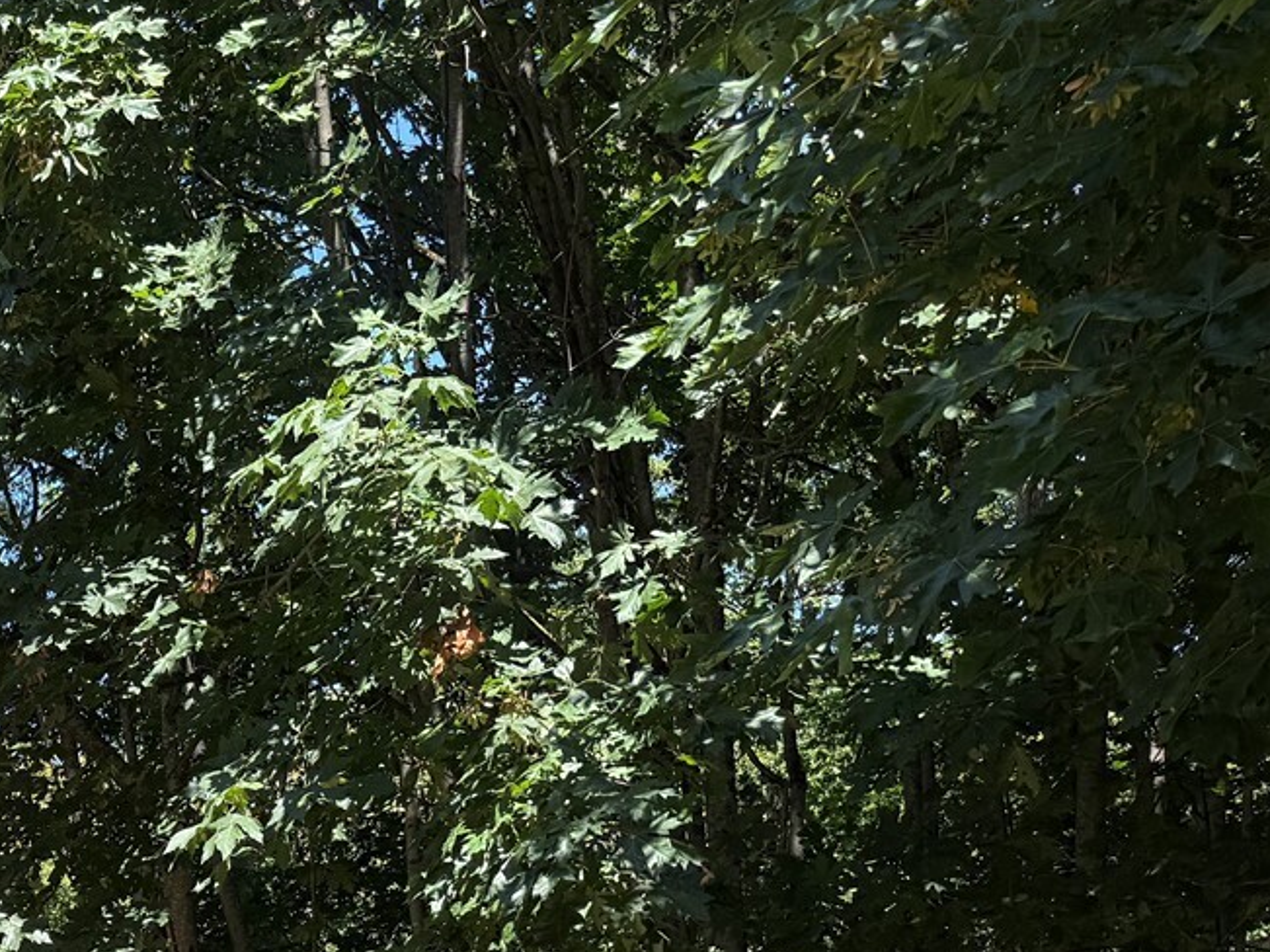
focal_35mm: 59
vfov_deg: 22.8
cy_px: 1143
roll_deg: +0.3
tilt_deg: -1.6
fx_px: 2164
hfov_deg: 28.2
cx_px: -289
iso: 80
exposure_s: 1/1337
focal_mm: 6.76
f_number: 1.78
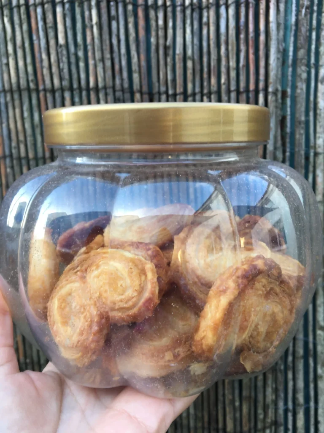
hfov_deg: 48.2
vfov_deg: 61.7
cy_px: 216
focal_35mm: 29
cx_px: 162
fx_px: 362
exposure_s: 1/50
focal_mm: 4.15
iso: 32
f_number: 2.2
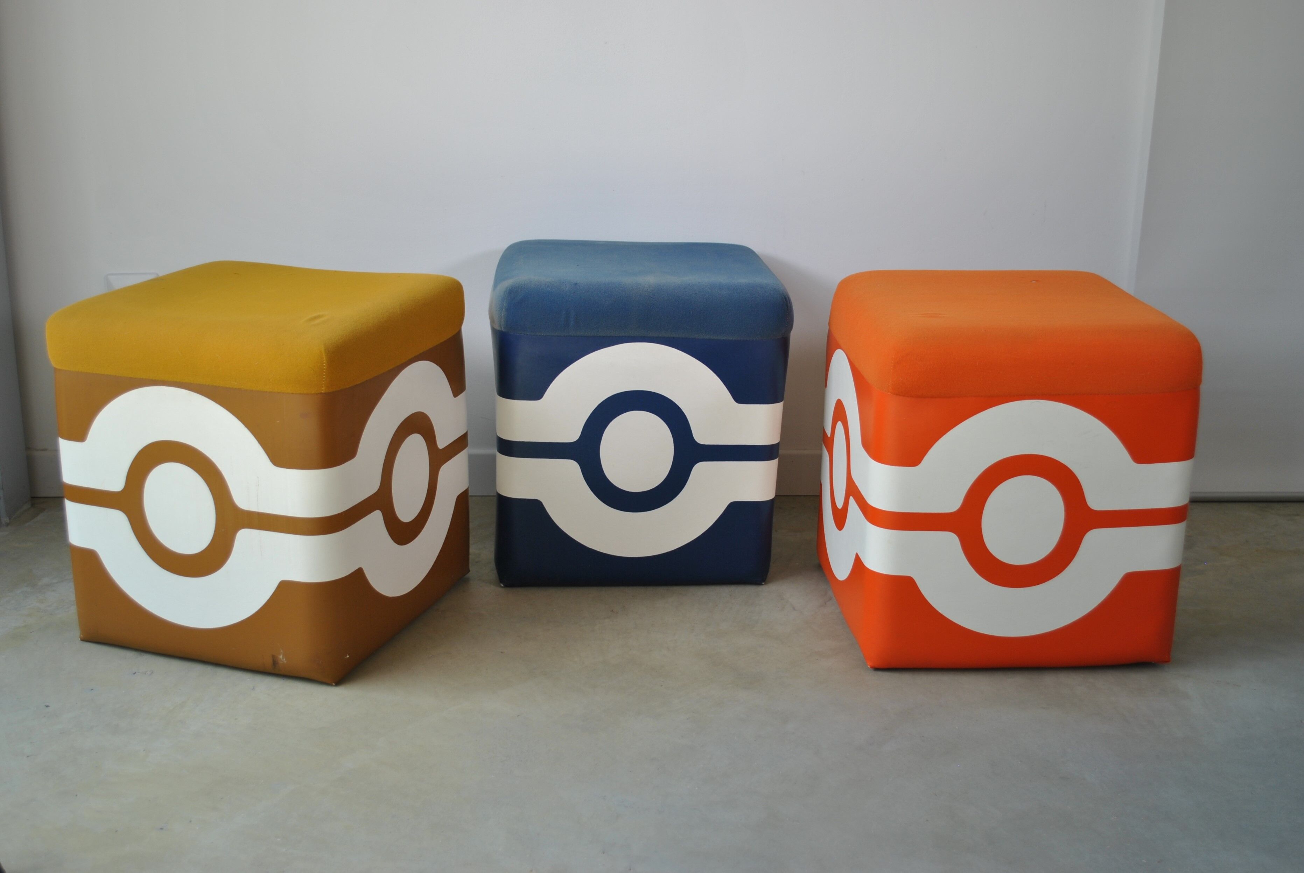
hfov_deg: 49.5
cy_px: 436
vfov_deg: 34.3
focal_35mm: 39
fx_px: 1414
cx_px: 652
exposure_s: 1/160
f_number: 4.5
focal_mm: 26
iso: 100
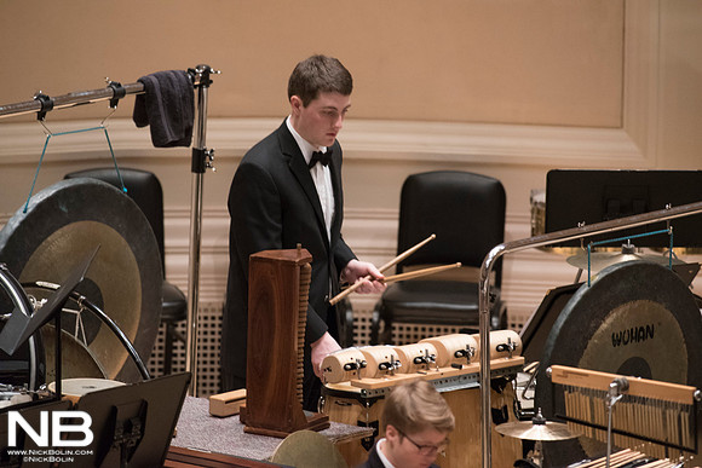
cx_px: 351
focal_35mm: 600
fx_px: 11702
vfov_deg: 2.3
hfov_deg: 3.4
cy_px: 234
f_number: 5.6
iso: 6400
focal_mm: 600
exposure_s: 1/125
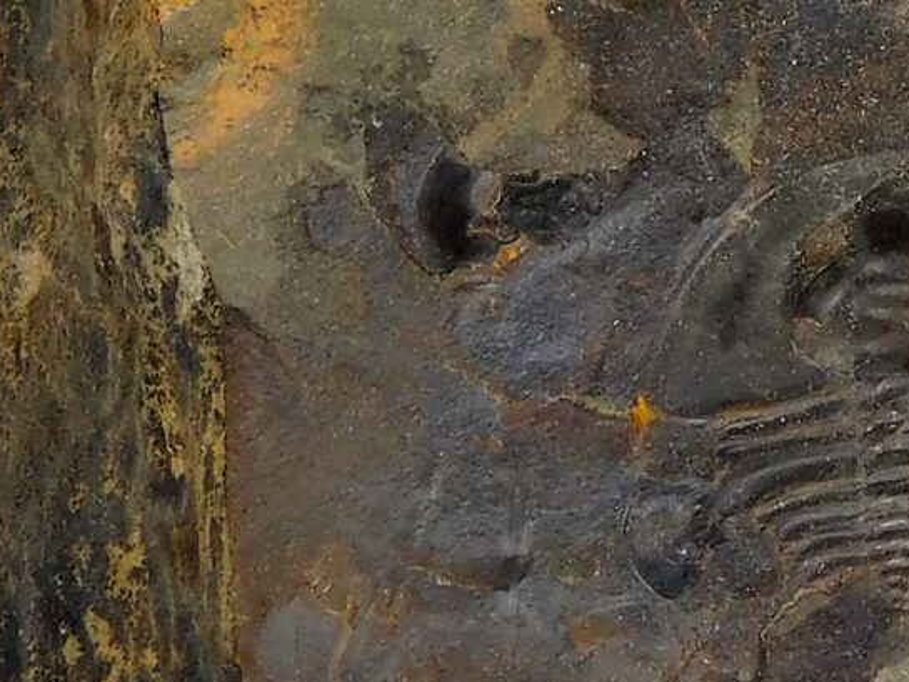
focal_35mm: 376
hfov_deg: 5.2
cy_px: 587
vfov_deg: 4.0
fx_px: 9876
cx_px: 1454
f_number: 4.4
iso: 125
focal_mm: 14.2
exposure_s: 1/200
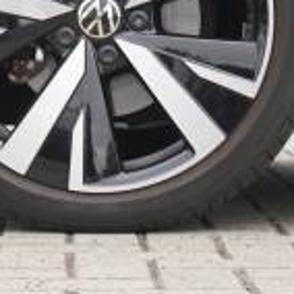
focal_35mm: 224
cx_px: 97
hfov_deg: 7.8
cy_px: -101
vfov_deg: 7.7
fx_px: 2152
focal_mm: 39
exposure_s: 1/60
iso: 160
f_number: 5.6
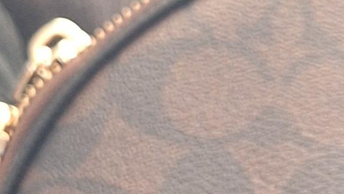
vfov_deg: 6.5
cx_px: 539
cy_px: 390
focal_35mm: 182
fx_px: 1660
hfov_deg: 11.3
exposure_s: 1/24
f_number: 1.8
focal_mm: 5.54
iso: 250
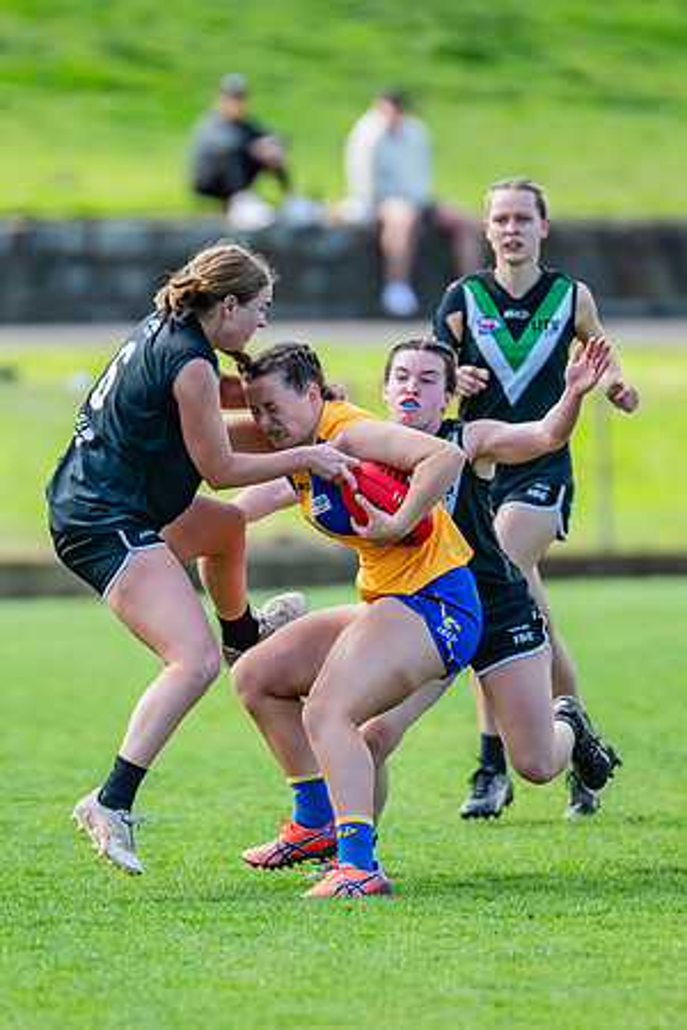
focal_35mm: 700
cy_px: 568
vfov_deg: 2.9
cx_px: 278
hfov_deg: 2.0
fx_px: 20046
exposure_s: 1/1600
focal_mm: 420
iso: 800
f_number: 4.5
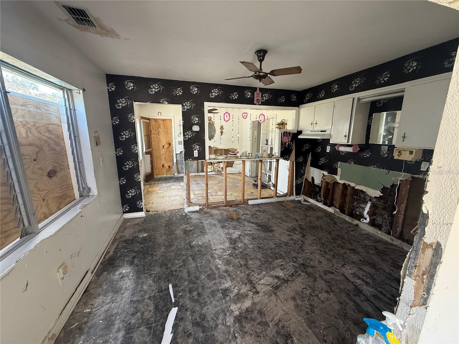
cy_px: 172
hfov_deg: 102.1
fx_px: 186
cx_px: 230
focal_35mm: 14
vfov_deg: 85.7
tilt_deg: -11.0
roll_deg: -0.6
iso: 320
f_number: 2.2
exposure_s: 1/99
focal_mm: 2.22
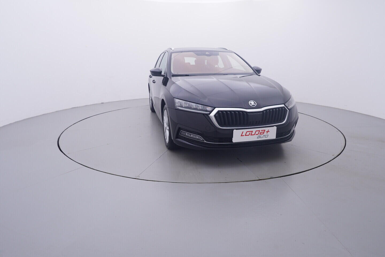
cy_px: 128
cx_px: 192
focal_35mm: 22
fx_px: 241
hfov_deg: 77.3
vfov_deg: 56.2
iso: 200
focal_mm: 15
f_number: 5
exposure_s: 1/80
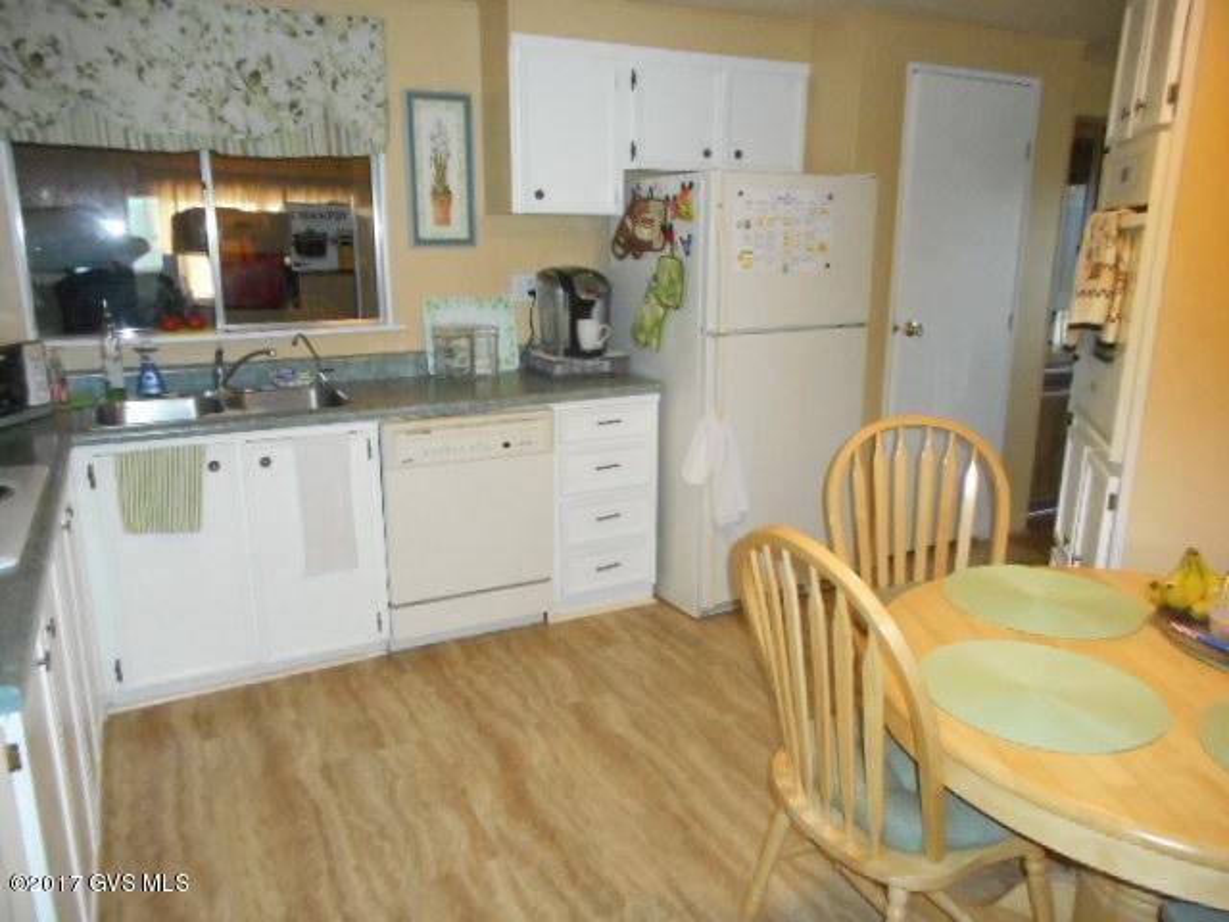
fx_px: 888
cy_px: 461
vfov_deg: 54.9
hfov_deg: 69.4
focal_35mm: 25
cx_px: 614
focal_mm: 4.5
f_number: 3.7
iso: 640
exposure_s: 1/25
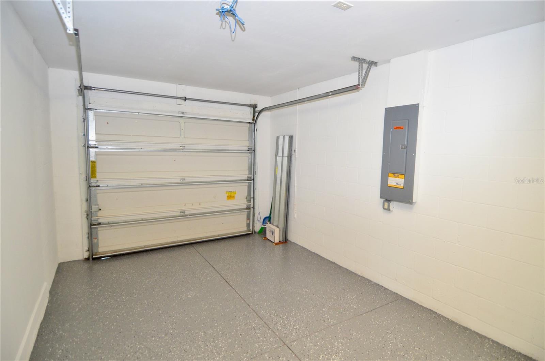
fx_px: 272
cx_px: 272
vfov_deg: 67.1
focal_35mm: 18
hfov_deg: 90.1
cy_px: 180
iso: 1000
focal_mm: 12
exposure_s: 1/60
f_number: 4
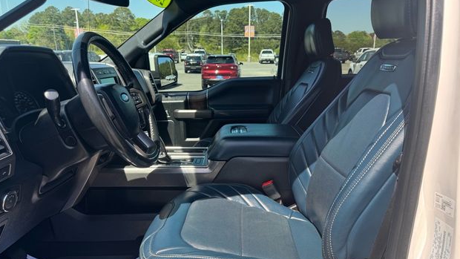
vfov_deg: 42.8
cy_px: 150
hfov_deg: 69.8
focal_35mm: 27
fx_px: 329
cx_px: 232
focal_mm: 6.76
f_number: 1.78
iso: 80
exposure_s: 1/615
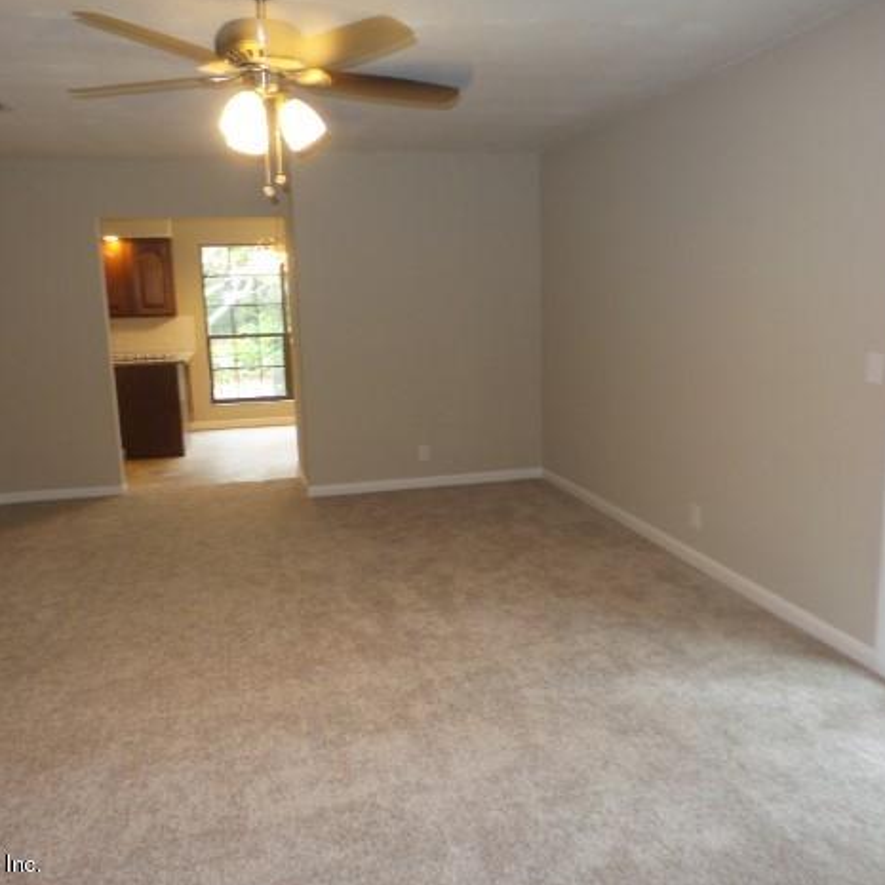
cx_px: 423
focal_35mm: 28
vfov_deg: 57.3
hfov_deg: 57.3
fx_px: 810
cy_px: 445
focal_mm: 4.1
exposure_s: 1/30
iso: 200
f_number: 2.8
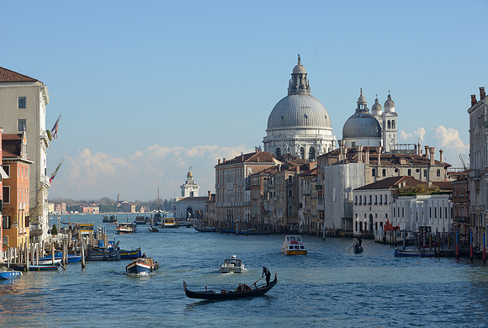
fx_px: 1223
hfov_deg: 22.6
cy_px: 164
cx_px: 244
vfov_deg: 15.3
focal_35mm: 90
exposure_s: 1/250
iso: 100
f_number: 7.1
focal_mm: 90
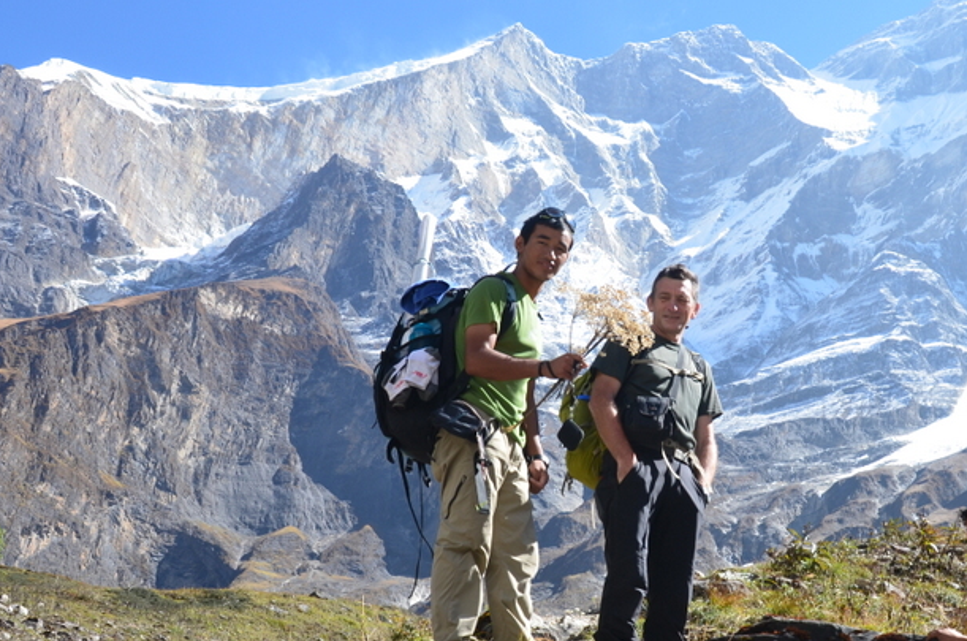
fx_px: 1448
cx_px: 636
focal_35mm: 54
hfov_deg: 36.6
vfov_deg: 24.7
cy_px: 469
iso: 200
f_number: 10
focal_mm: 22
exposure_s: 1/200
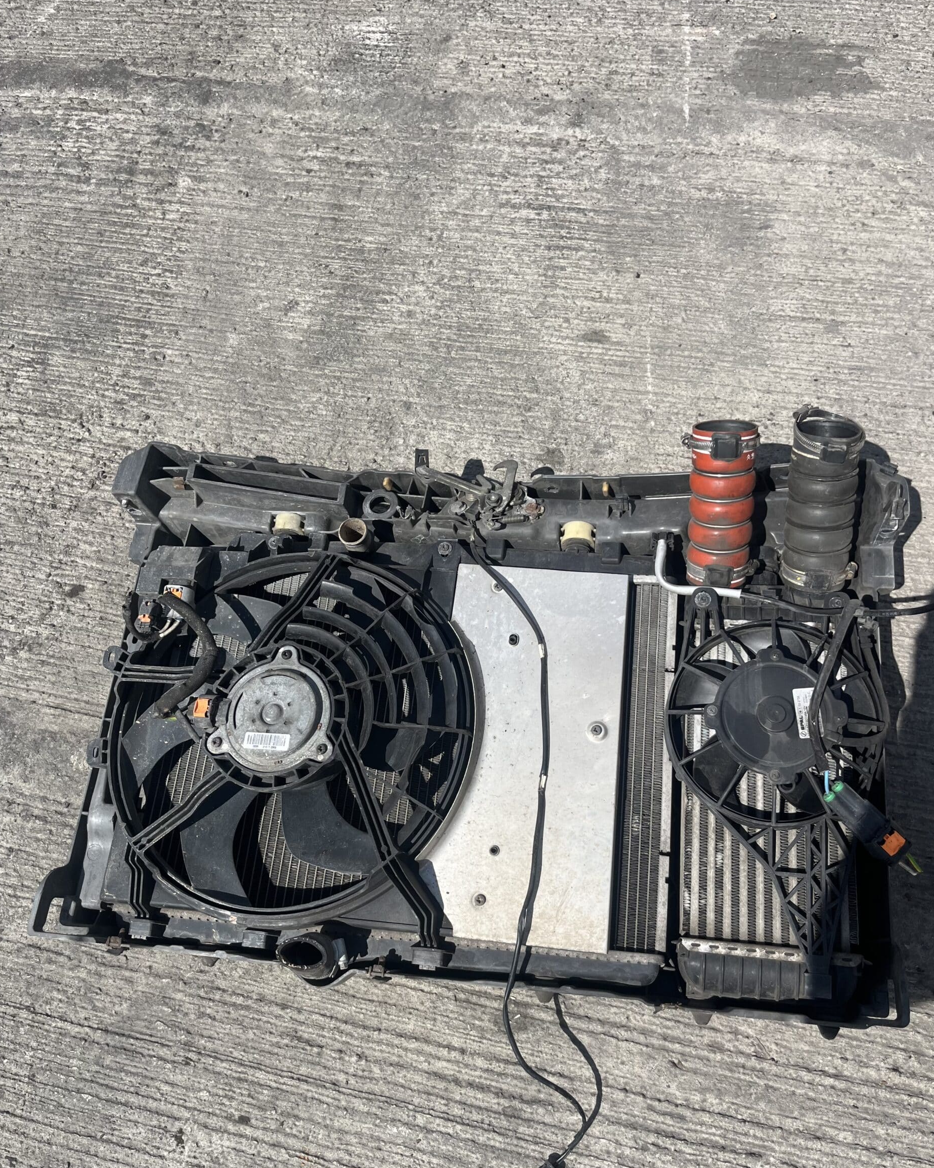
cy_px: 613
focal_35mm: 28
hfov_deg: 51.5
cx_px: 478
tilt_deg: -66.1
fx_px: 967
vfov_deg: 62.2
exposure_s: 1/4016
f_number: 1.6
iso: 50
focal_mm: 5.1
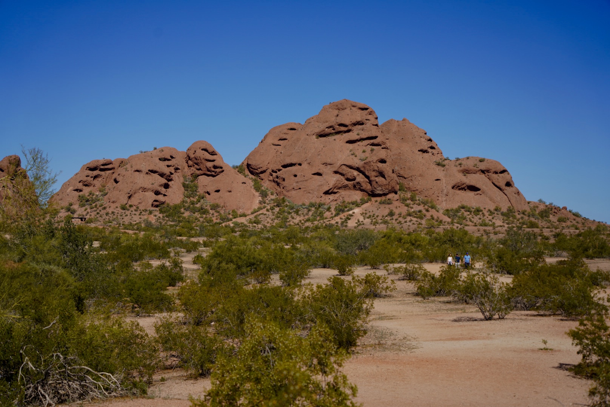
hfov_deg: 30.9
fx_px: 1102
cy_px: 204
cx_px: 305
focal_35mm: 65
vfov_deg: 21.0
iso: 100
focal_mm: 65
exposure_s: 1/1250
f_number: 5
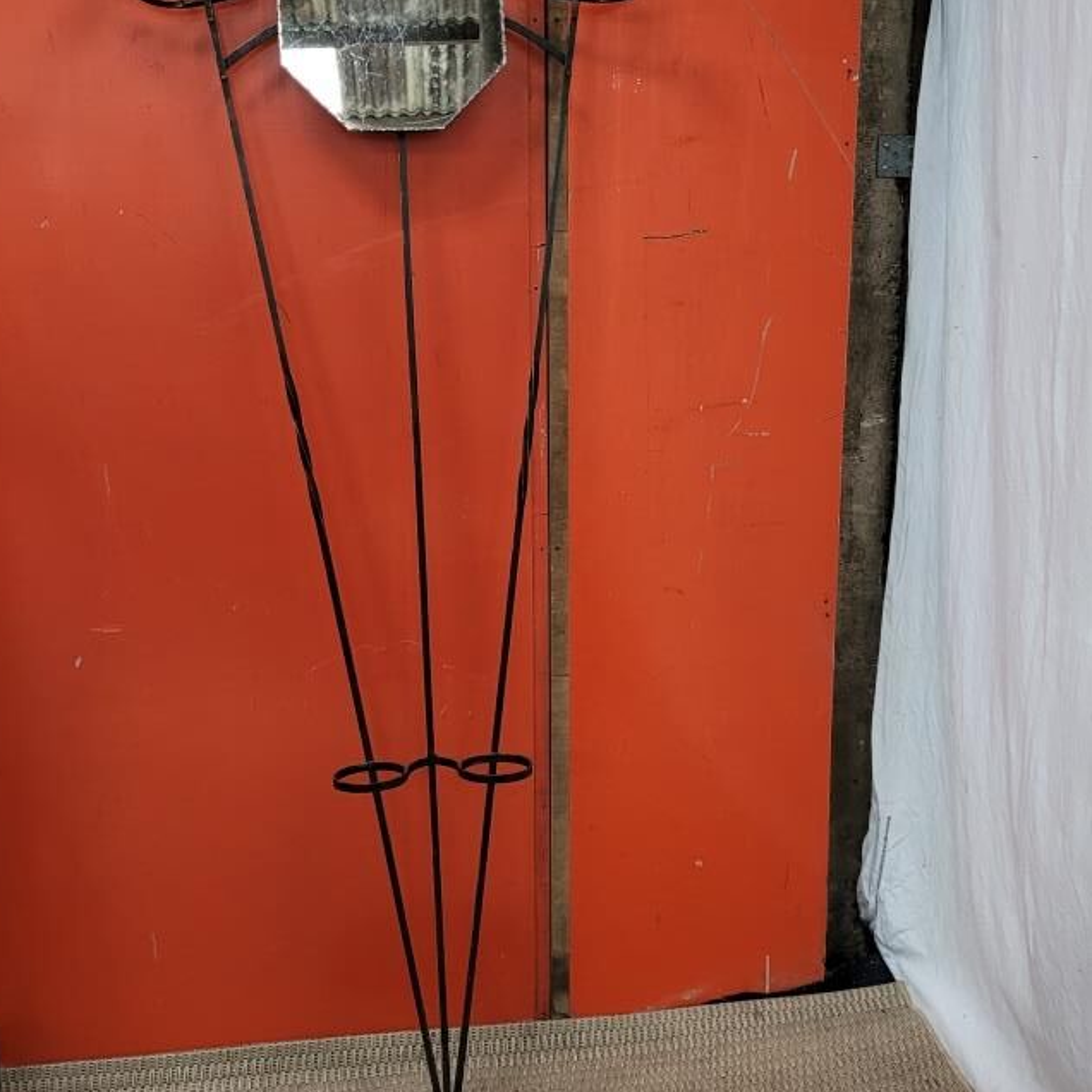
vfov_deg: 44.7
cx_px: 524
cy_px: 436
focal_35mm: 37
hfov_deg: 44.9
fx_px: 1321
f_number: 1.8
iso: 250
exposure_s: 1/100
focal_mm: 5.4
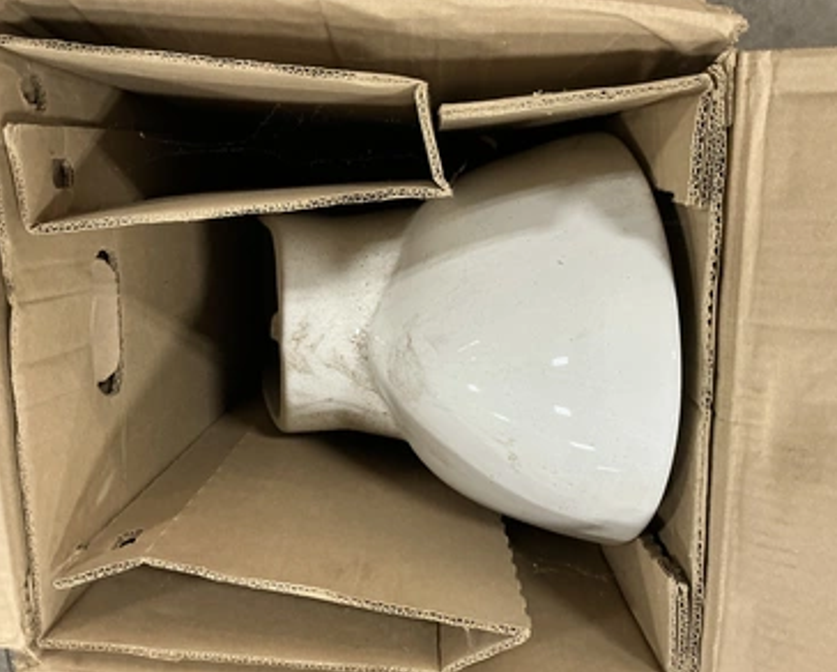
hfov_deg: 58.7
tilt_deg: -80.0
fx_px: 744
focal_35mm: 30
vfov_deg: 48.6
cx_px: 421
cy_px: 329
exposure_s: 1/60
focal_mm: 3
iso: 200
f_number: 1.8
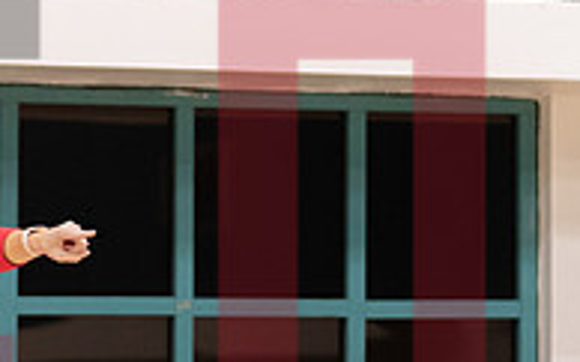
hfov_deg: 5.9
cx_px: -127
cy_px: 228
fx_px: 5577
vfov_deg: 3.7
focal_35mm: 353
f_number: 1.2
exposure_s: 1/1600
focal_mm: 50
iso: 800
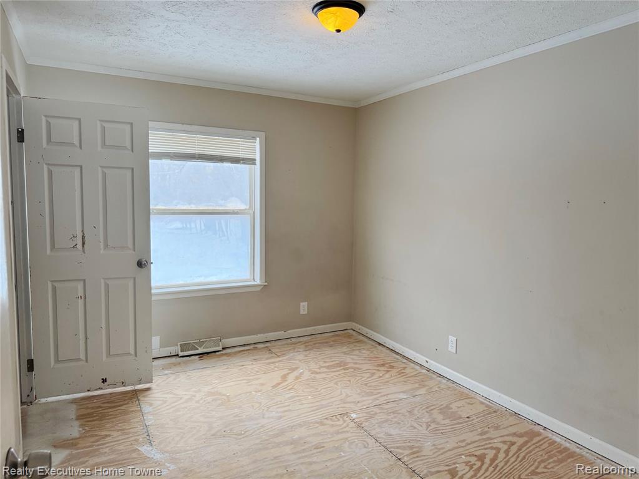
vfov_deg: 56.8
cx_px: 320
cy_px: 240
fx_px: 443
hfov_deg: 71.6
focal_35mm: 24
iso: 160
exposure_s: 1/60
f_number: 1.78
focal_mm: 6.76
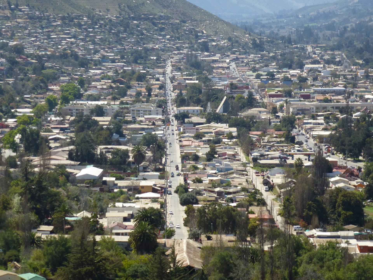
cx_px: 186
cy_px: 140
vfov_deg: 8.8
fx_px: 1810
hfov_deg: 11.8
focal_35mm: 168
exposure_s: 1/400
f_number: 5.4
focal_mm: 30.1
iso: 100
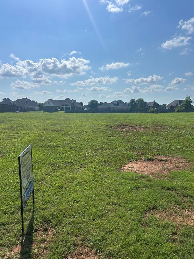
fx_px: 202
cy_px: 131
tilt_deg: -5.0
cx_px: 99
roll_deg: -0.4
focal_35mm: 27
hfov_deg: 51.3
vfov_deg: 65.3
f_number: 1.5
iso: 50
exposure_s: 1/9434
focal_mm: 5.7
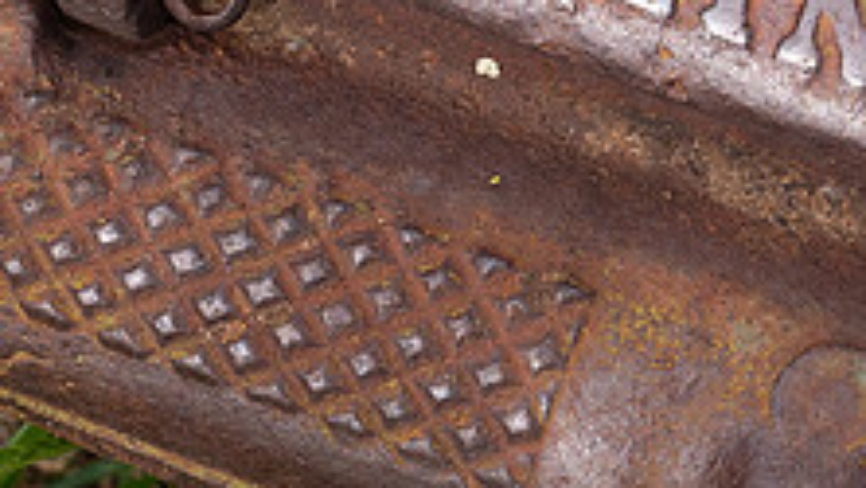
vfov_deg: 8.3
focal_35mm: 145
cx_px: 877
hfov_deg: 14.6
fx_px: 3330
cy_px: -82
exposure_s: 1/400
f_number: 5.6
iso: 200
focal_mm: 20
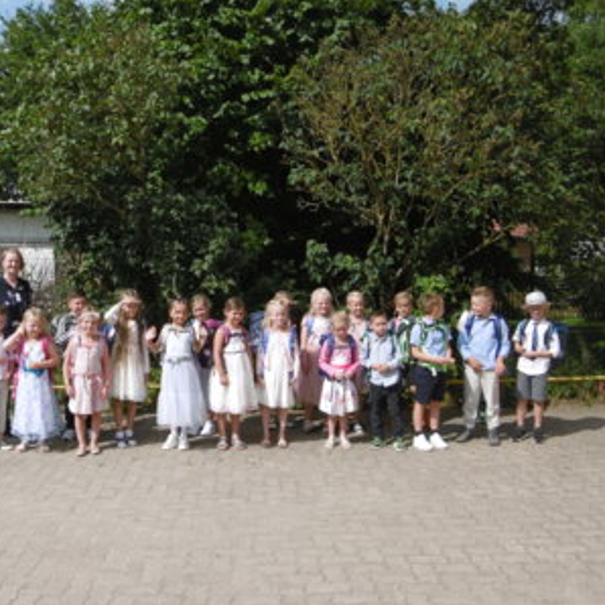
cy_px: 302
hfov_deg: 43.6
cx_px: 231
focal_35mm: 38
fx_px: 751
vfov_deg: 43.9
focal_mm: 5.8
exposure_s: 1/200
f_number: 8.8
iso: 100
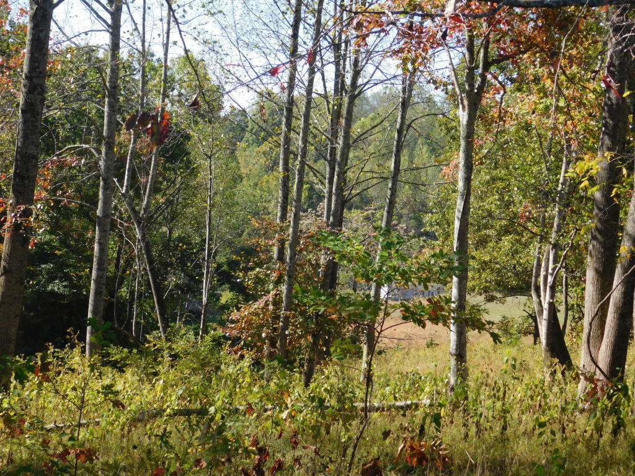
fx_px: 1302
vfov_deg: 20.7
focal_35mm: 71
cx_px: 318
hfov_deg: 27.4
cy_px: 238
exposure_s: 1/320
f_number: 4.3
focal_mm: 12.6
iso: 125
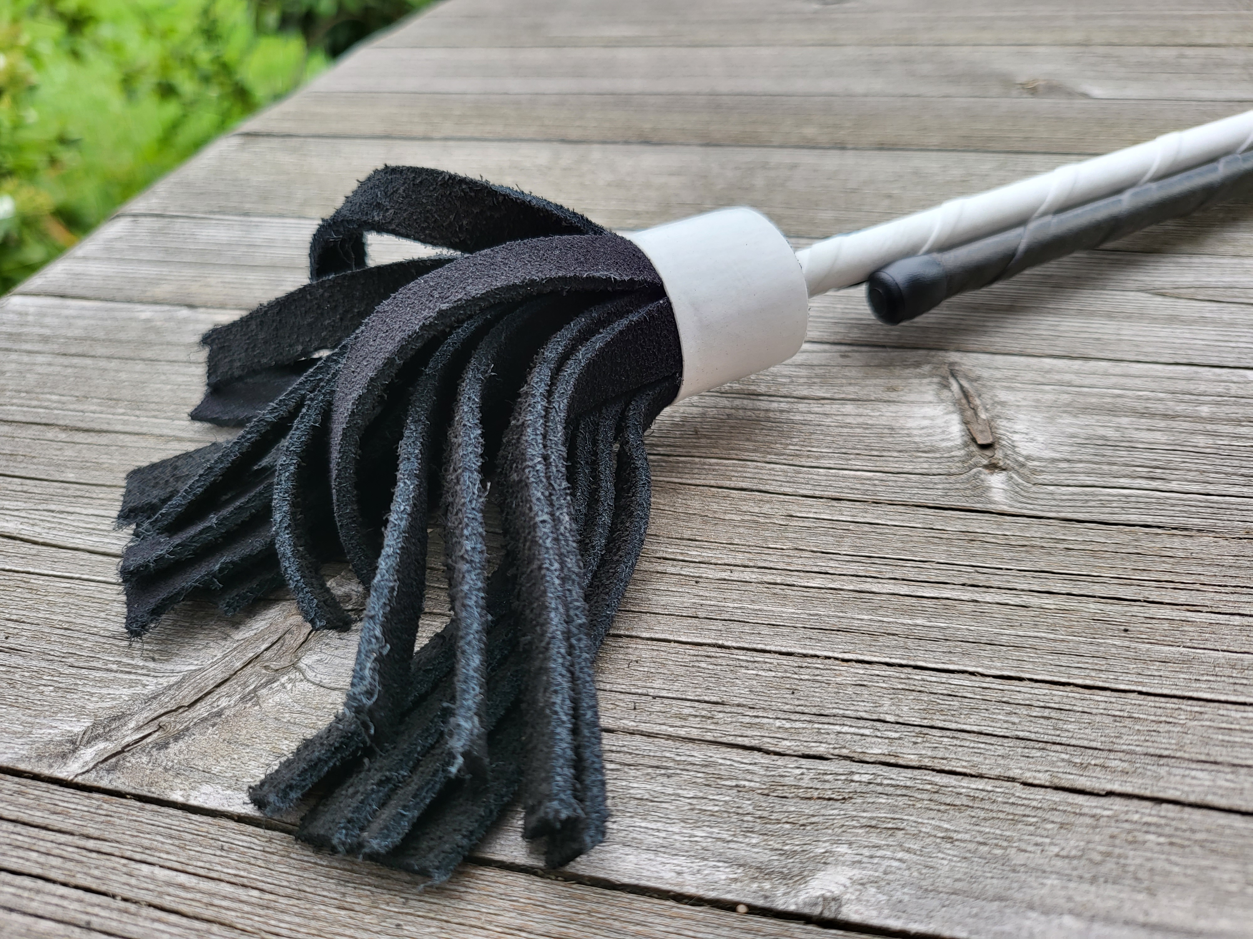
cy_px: 470
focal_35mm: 24
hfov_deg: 71.6
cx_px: 626
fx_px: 869
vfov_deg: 56.8
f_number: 1.8
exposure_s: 1/100
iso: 40
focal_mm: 5
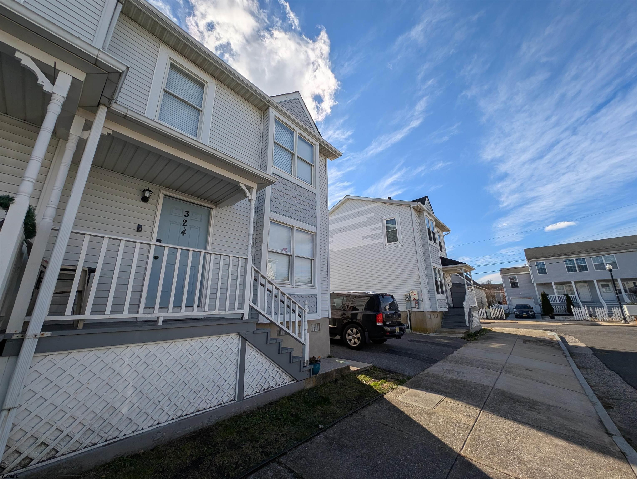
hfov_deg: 110.5
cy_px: 240
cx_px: 318
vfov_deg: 94.6
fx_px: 221
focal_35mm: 12
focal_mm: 2.23
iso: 41
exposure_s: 1/2725
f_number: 1.95
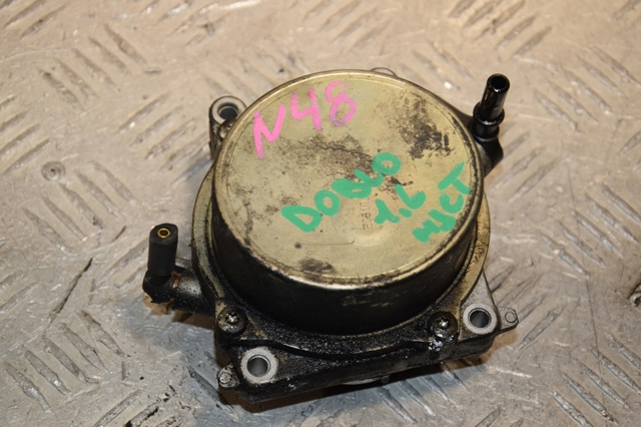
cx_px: 320
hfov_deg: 19.5
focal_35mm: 105
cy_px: 214
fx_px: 1869
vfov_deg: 13.0
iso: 800
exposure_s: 1/200
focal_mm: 70
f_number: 7.1
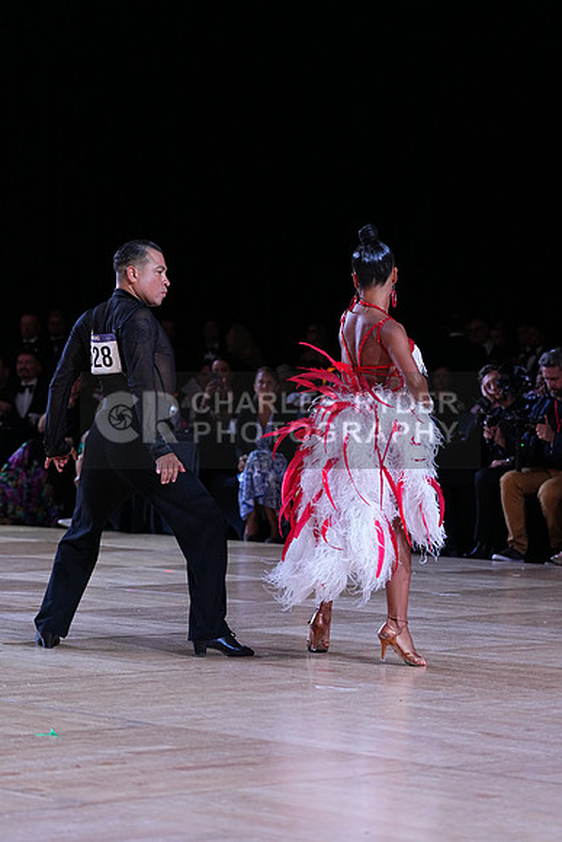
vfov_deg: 18.3
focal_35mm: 112
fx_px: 2621
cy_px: 421
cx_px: 281
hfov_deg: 12.2
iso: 1250
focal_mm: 112
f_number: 4
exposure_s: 1/500
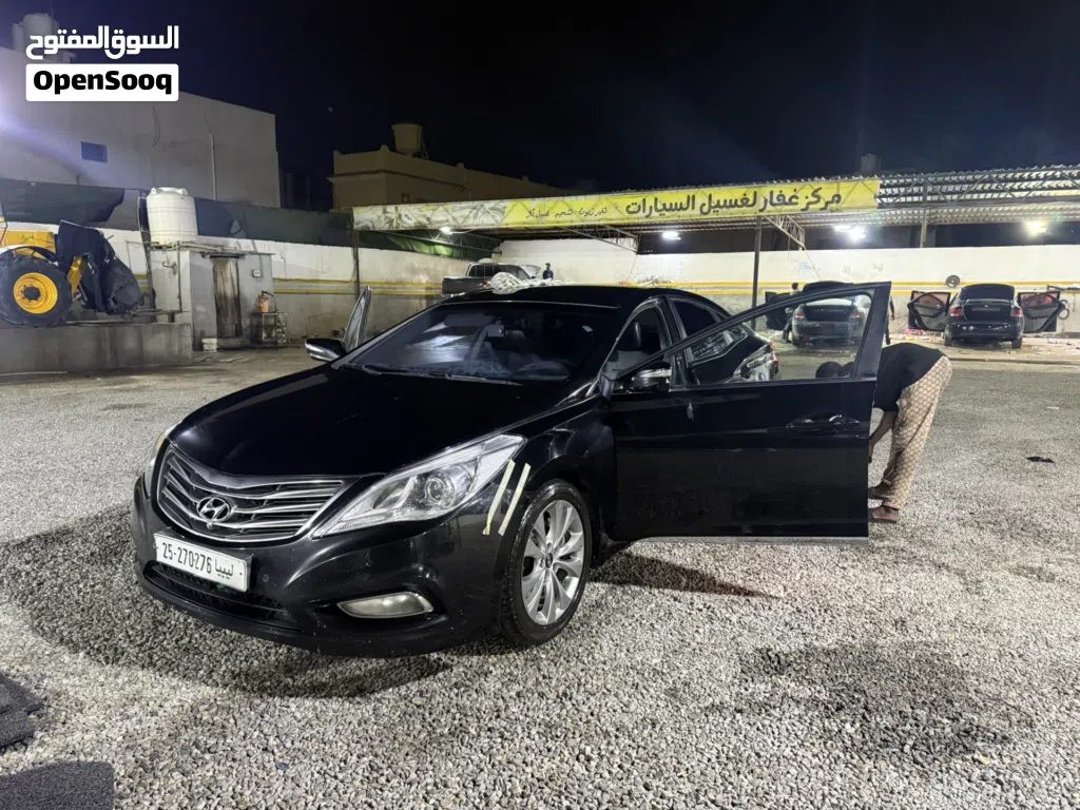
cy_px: 405
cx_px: 540
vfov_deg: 56.8
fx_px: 749
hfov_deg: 71.6
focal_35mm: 24
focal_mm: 6.76
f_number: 1.78
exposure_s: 1/33
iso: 640
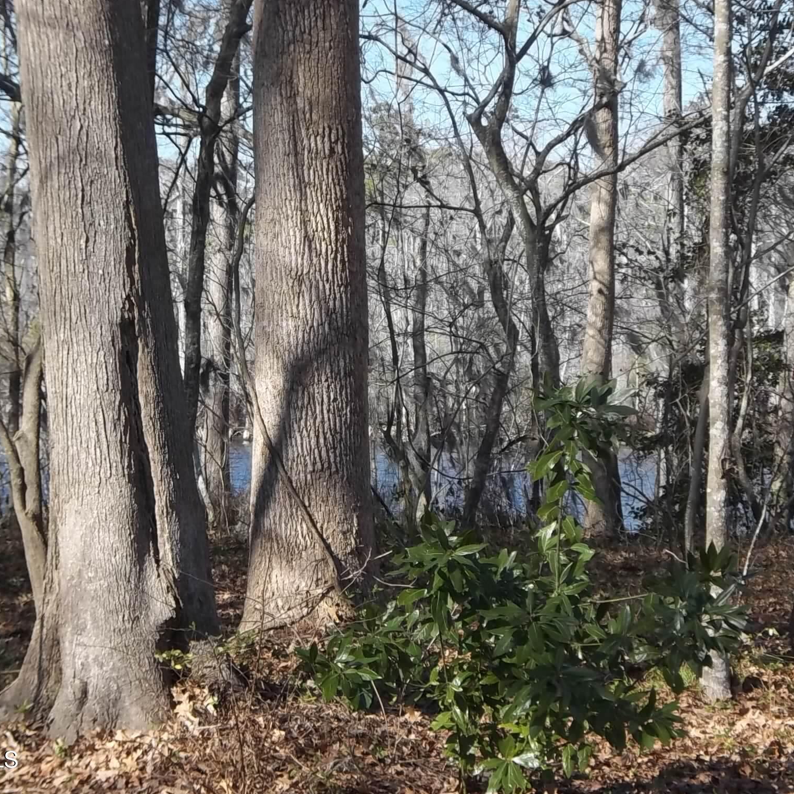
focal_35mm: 102
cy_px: 396
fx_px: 2647
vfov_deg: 17.1
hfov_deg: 17.1
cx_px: 380
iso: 80
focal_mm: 15.4
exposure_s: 1/320
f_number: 4.3
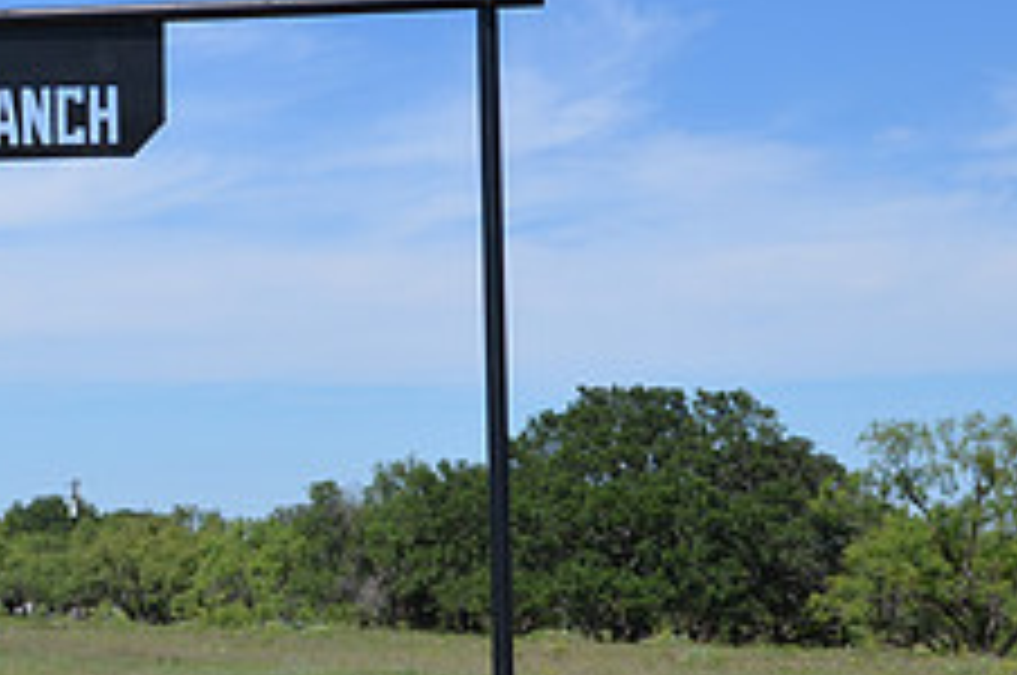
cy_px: 315
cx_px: -90
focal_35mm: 100
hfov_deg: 19.6
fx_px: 2821
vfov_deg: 13.6
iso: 100
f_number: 9
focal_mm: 26
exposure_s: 1/320
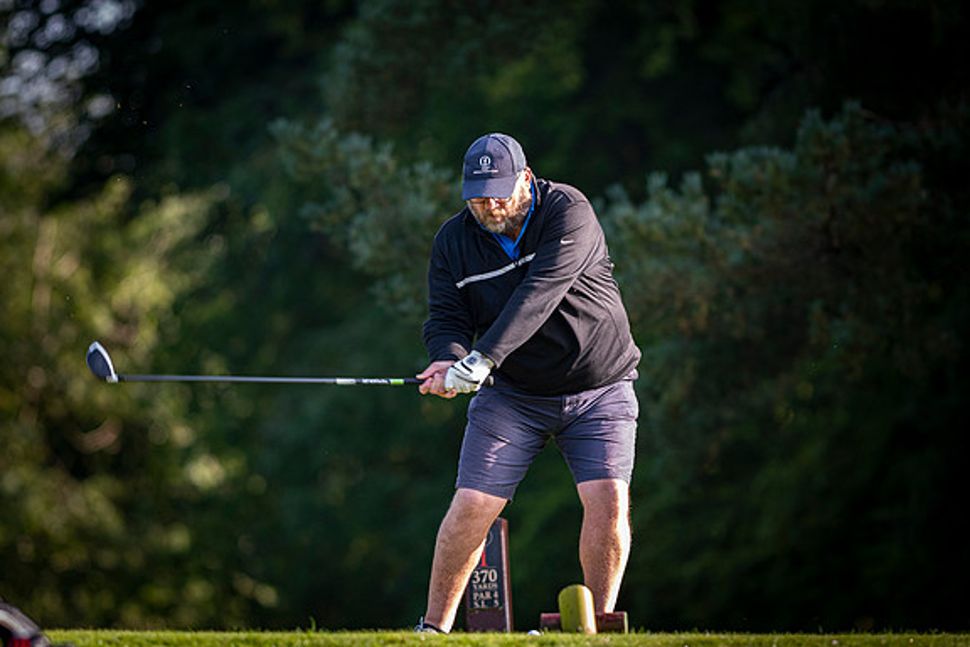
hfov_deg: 4.6
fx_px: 12205
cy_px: 324
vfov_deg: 3.0
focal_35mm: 453
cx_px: 485
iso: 1000
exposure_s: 1/1250
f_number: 2.8
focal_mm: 300
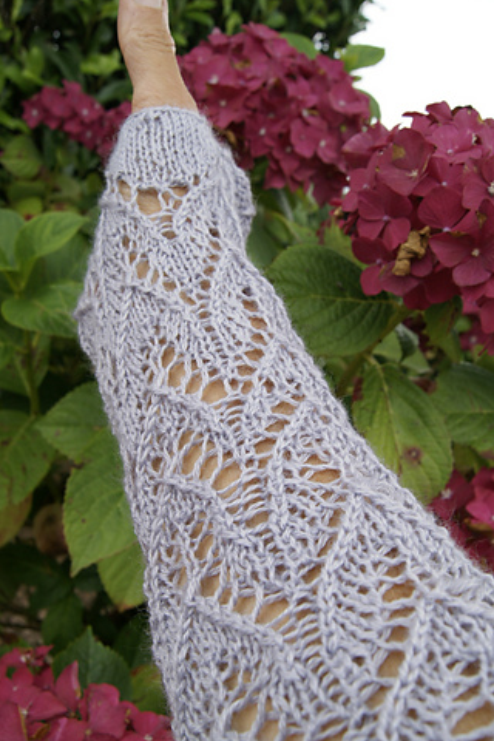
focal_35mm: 36
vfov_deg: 53.0
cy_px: 423
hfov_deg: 36.9
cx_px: 243
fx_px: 741
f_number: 9
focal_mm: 18
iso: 100
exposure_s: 1/50
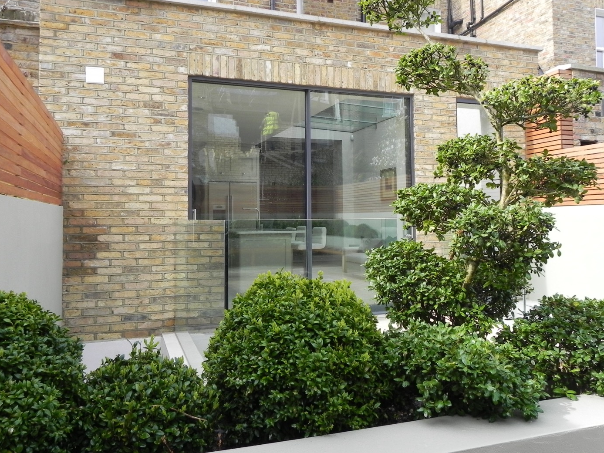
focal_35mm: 30
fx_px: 523
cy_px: 218
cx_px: 328
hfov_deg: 59.9
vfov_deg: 46.8
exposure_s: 1/186
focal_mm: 4.6
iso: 160
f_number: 5
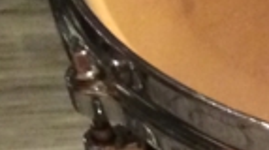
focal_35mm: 227
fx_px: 1617
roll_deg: -0.3
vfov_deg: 4.9
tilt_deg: -29.4
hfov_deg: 8.1
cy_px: 570
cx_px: 811
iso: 320
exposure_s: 1/15
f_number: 2.2
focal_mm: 4.15
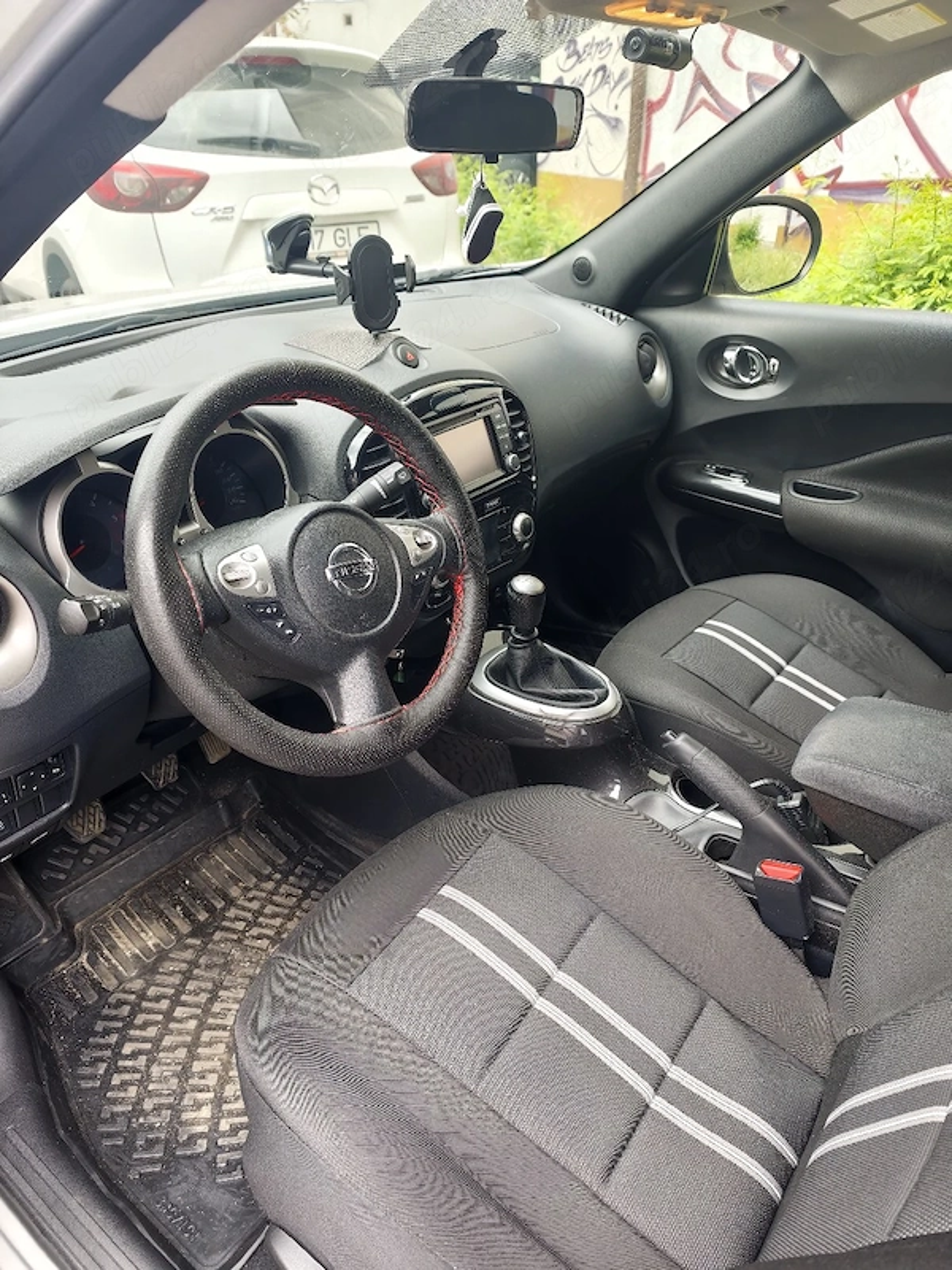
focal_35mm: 23
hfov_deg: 58.9
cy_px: 635
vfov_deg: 73.9
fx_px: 843
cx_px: 476
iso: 80
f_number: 1.67
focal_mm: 6.62
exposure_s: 1/263
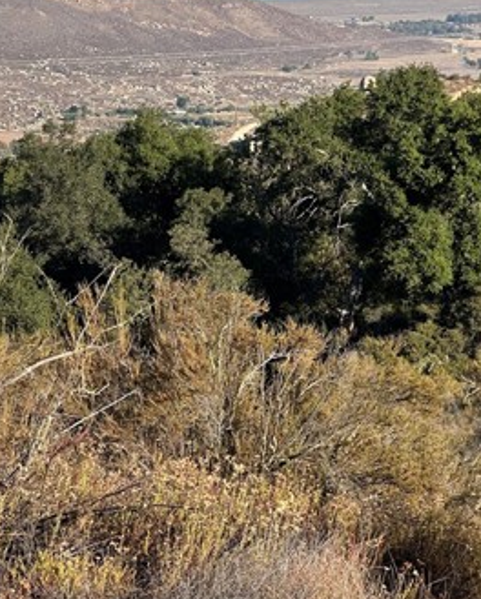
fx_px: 2593
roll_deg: +0.6
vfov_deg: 13.2
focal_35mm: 146
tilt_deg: -7.0
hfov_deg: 10.6
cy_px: 182
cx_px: 191
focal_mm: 9
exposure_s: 1/579
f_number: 2.8
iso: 32
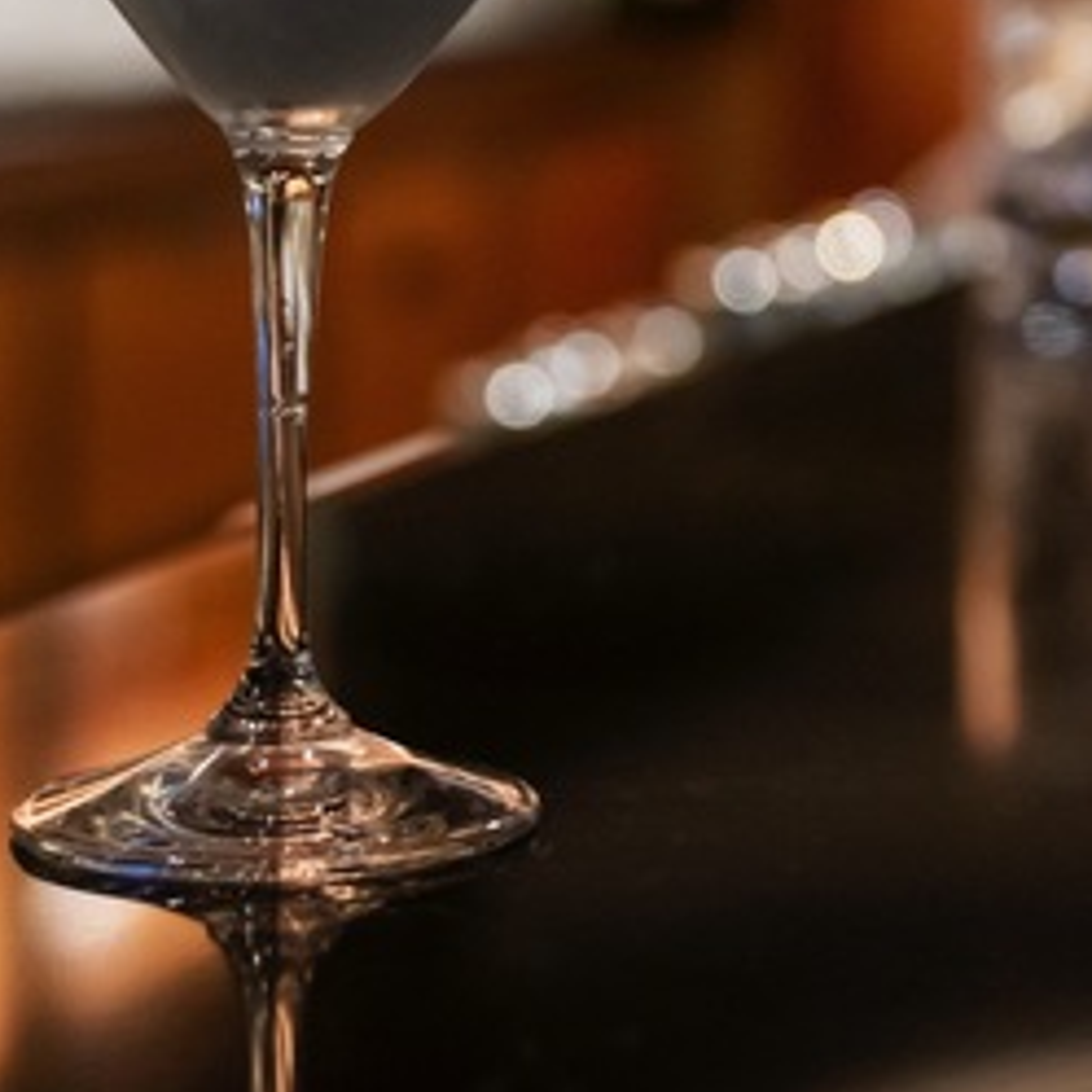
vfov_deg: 13.7
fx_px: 4497
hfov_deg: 13.6
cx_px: 1171
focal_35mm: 126
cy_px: 22
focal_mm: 41
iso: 2500
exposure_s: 1/250
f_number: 2.8
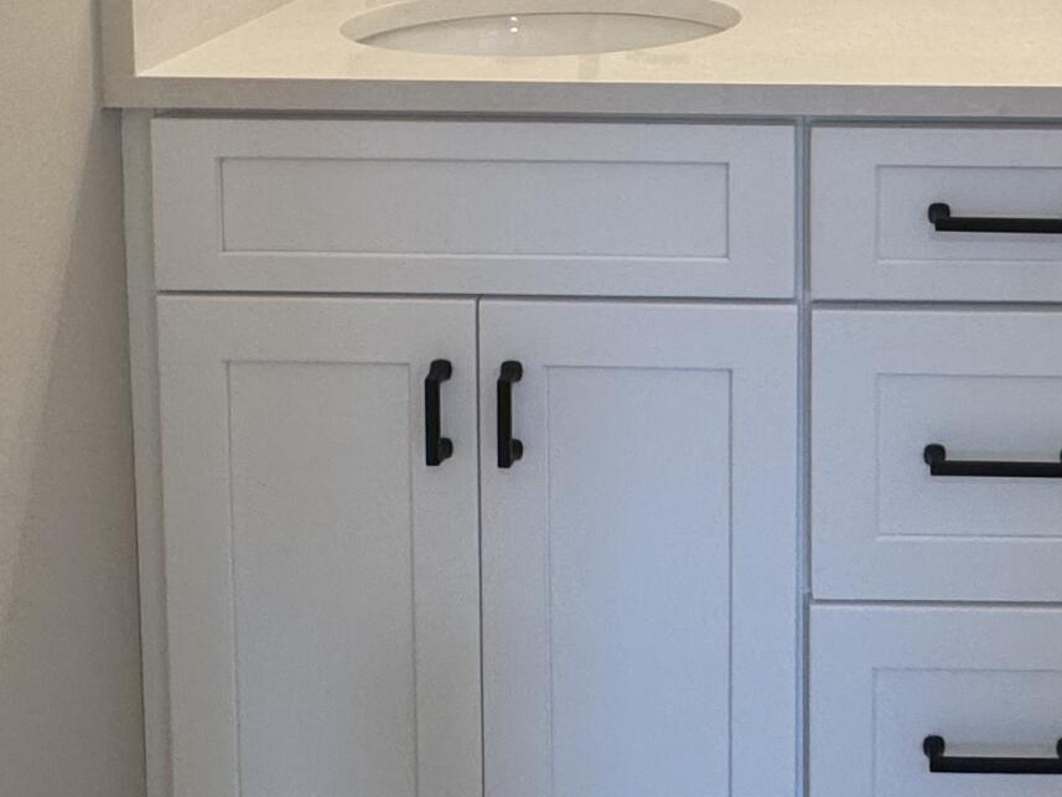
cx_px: 927
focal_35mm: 49
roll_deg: +0.1
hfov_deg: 36.8
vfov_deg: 26.2
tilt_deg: -5.1
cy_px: -182
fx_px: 1504
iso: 160
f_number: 2.2
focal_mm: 2.22
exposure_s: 1/120
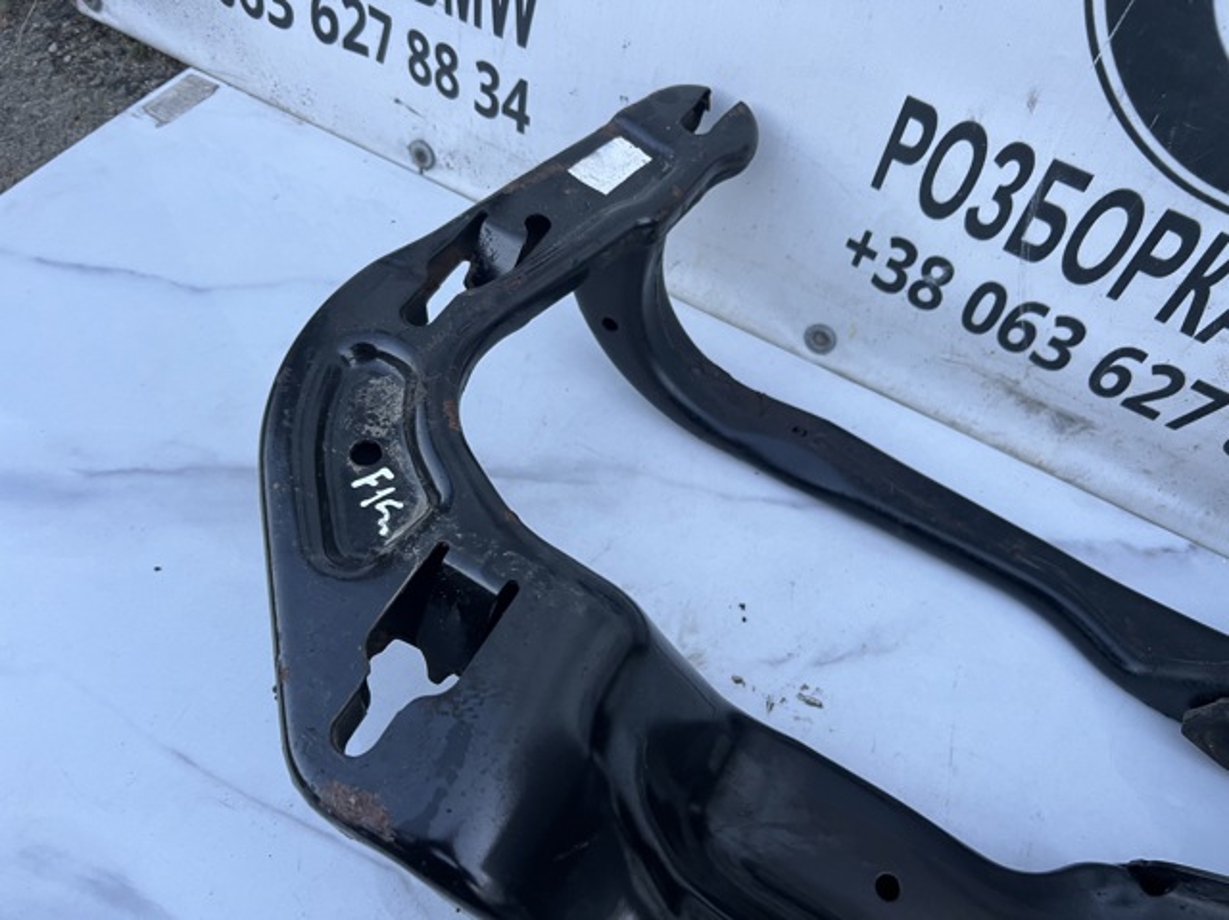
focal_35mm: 26
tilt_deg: -53.3
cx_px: 614
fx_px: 922
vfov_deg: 53.0
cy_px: 460
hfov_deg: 67.3
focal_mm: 5.7
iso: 125
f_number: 1.5
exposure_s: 1/84
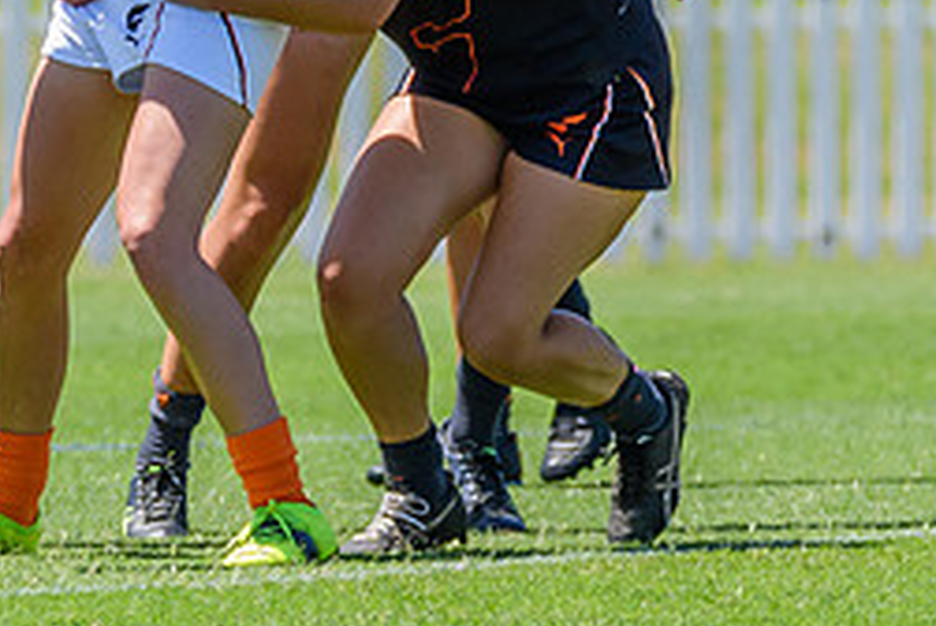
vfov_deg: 0.8
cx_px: -355
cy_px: 227
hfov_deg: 1.2
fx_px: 44667
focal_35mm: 1716
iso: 800
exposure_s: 1/2000
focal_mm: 320
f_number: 6.3
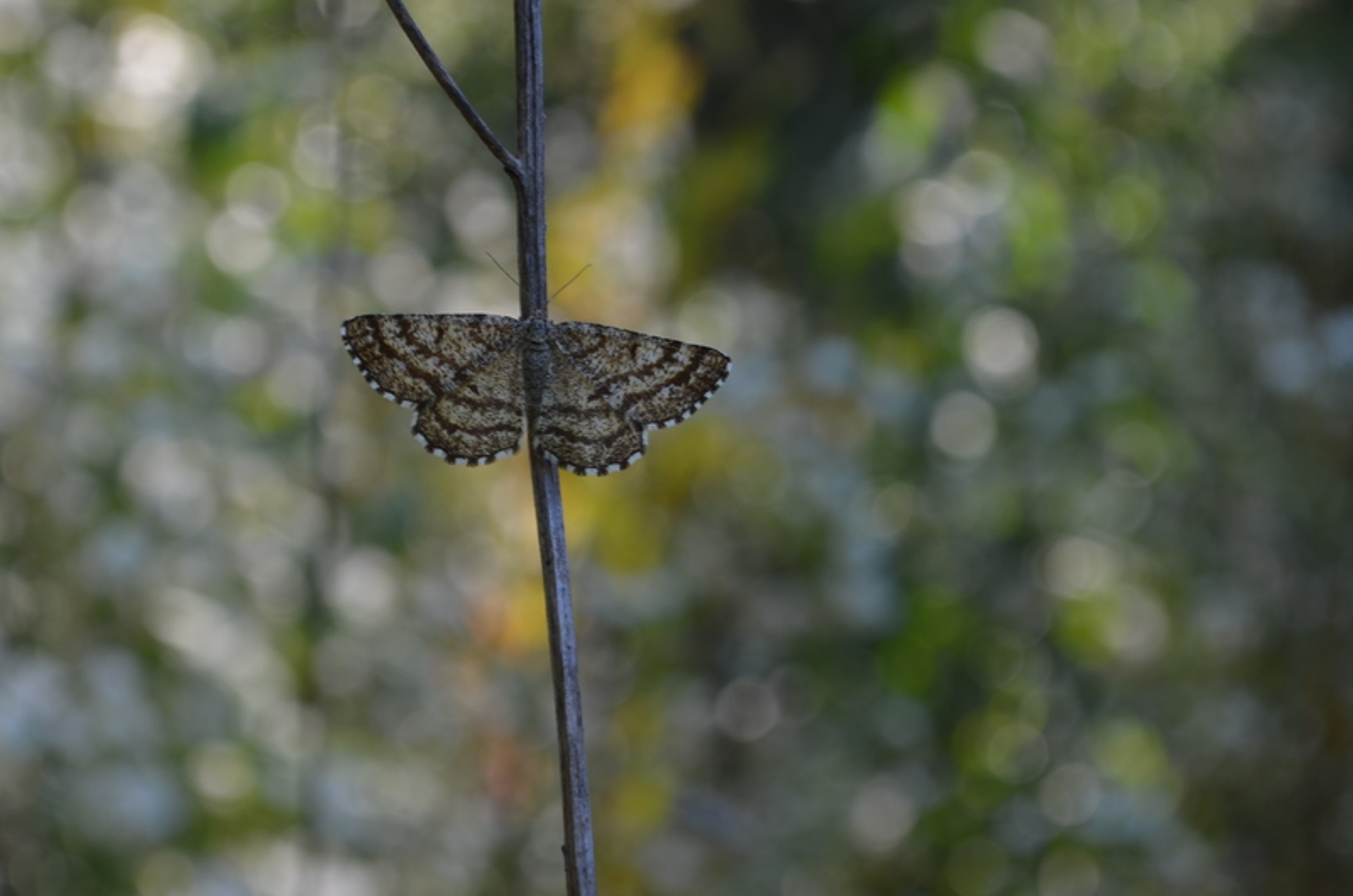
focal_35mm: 100
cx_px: 538
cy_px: 382
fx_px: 3736
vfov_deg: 13.7
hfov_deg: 20.5
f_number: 8
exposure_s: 1/60
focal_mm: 55
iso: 110
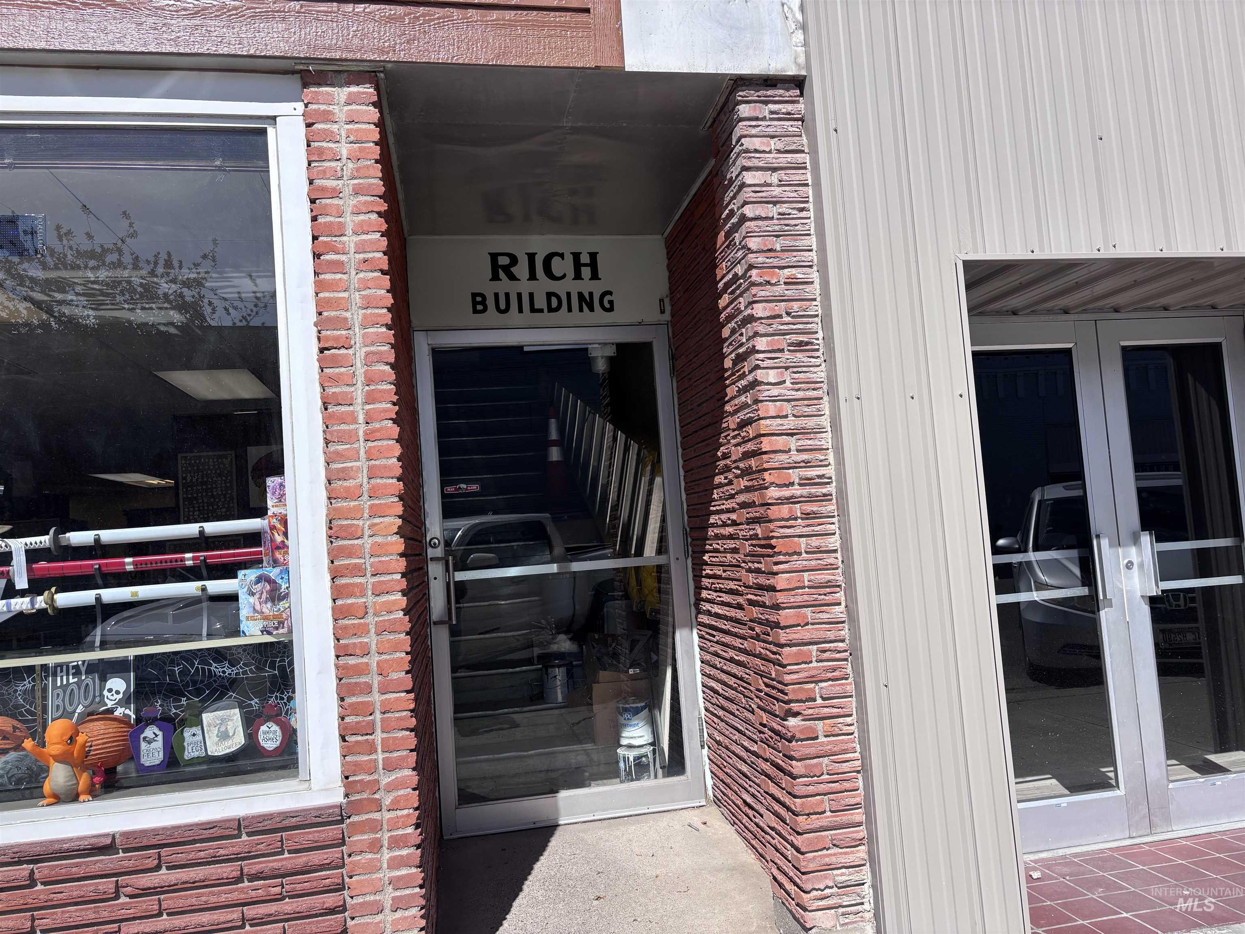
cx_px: 622
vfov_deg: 53.1
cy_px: 467
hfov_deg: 67.3
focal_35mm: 26
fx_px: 935
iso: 50
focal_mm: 5.96
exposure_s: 1/3937
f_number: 1.6
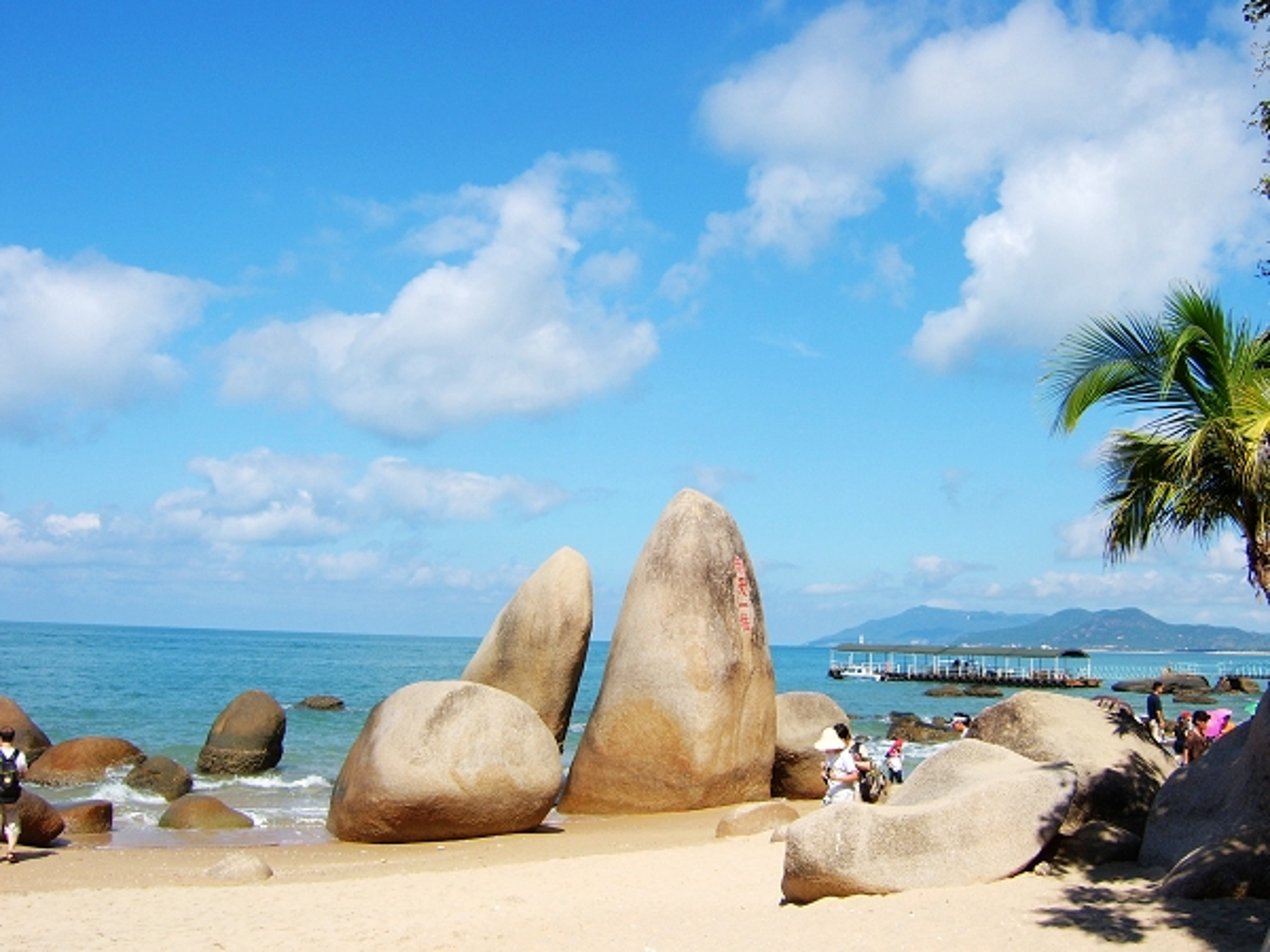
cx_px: 635
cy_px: 476
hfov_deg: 58.4
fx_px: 1137
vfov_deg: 45.4
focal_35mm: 31
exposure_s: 1/272
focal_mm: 8.13
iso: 50
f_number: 6.7
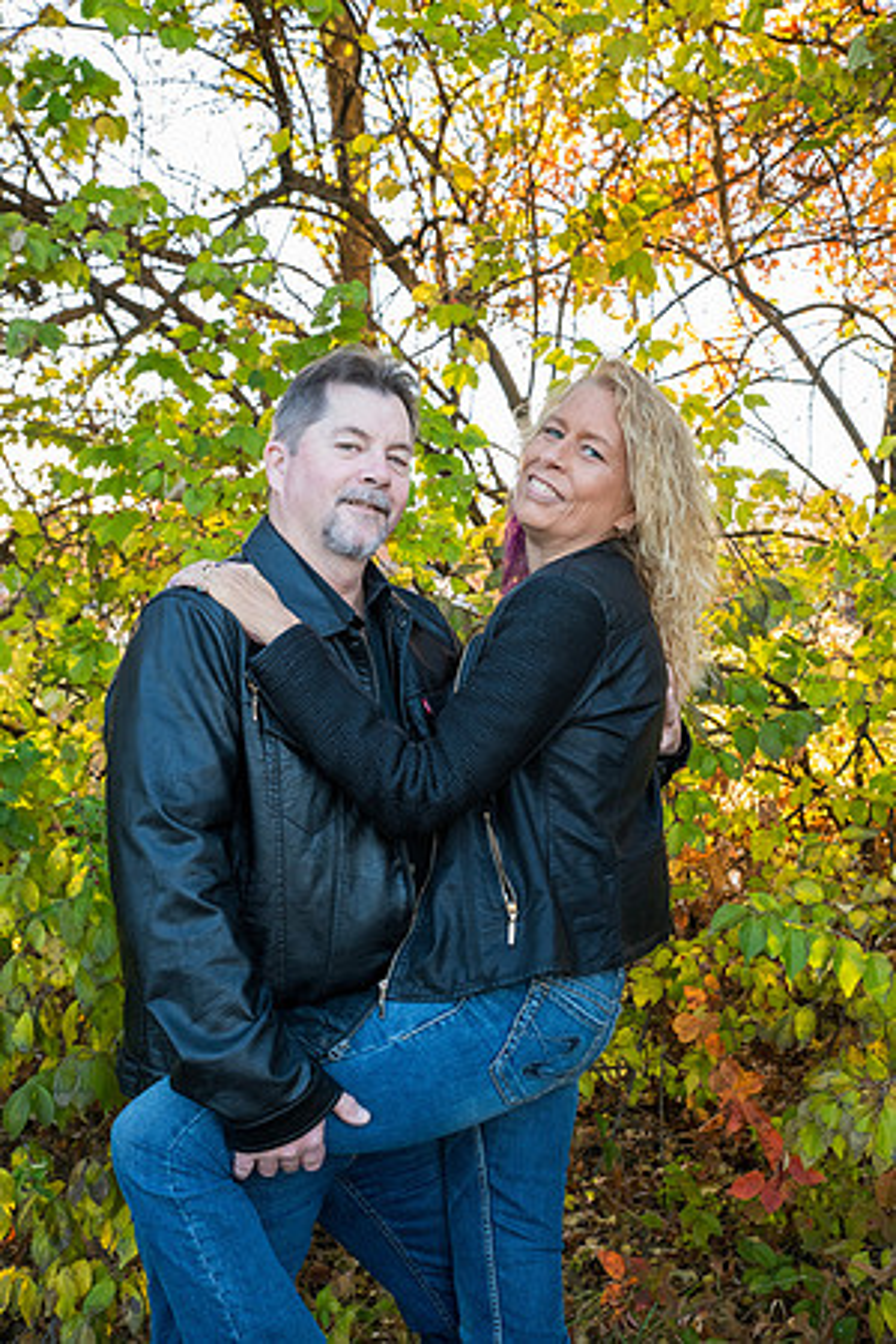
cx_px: 448
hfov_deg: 29.2
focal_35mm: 46
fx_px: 1717
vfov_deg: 42.7
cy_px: 672
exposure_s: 1/200
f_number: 6.3
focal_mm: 46
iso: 2000
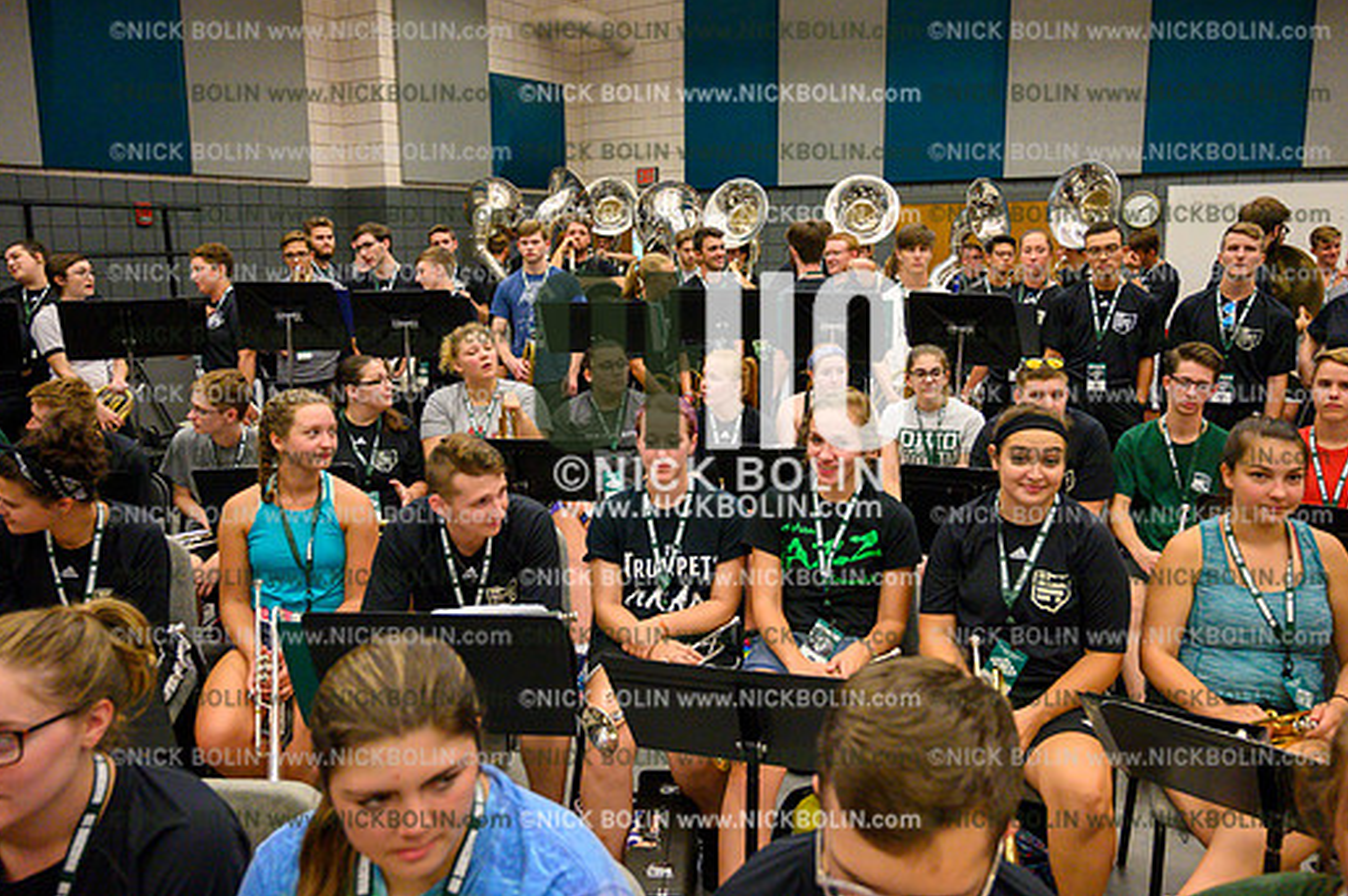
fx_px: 1010
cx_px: 718
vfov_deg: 47.7
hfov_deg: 67.4
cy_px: 394
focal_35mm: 27
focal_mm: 24
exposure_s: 1/640
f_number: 4
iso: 8000
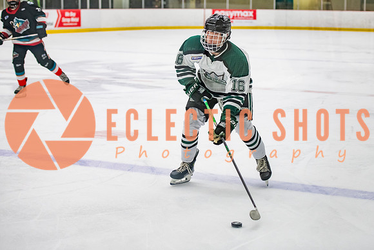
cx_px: 225
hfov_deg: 23.3
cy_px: 105
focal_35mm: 87
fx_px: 905
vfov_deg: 15.7
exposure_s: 1/640
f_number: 3.2
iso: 2000
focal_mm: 70
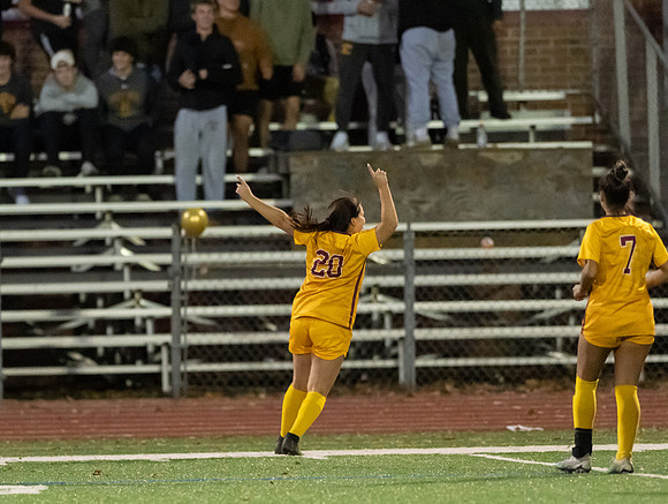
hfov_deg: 3.8
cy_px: 302
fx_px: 9954
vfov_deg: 2.9
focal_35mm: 515
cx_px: 249
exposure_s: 1/1000
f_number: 2.8
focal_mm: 300
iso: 16000
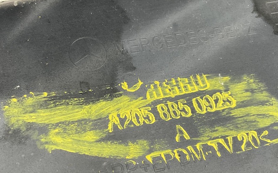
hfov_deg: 38.2
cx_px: 146
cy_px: 107
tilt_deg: -57.9
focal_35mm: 53
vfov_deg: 24.3
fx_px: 401
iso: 125
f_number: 1.8
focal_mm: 3
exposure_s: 1/60
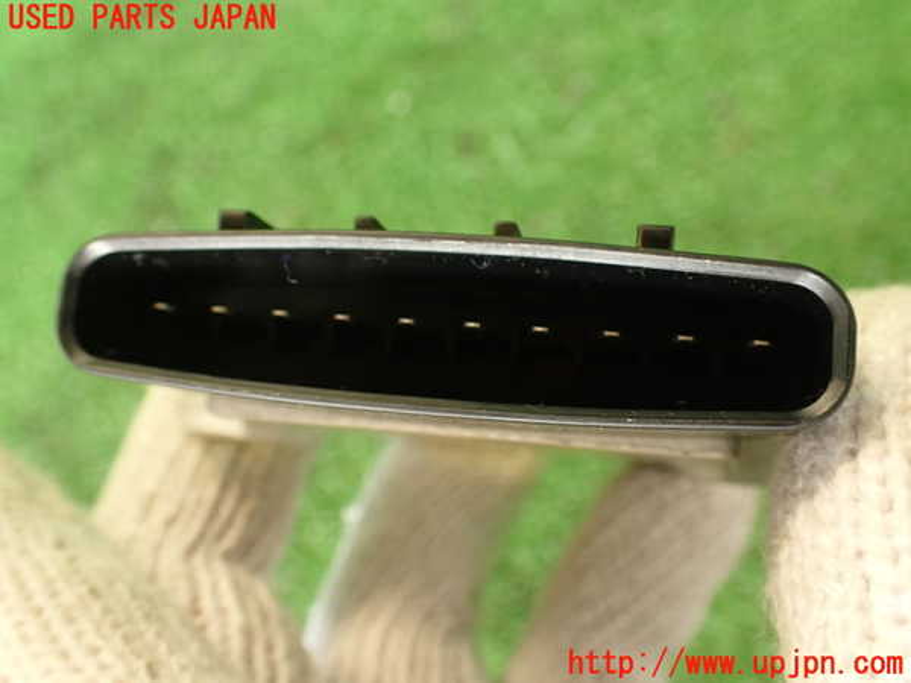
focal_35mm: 32
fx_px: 842
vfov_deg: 44.2
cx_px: 456
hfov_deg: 56.8
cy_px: 342
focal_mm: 5.79
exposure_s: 1/30
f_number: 2.4
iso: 250
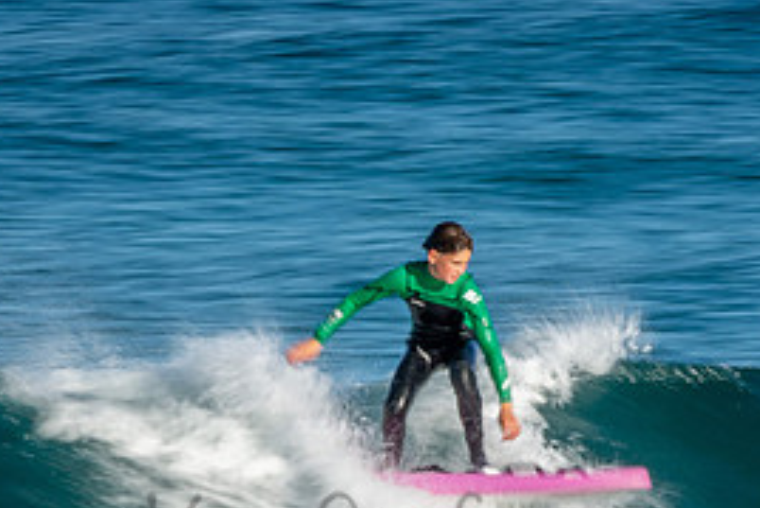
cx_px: 440
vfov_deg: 1.1
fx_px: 27416
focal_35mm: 1298
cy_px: 512
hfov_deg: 1.6
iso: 100
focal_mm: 400
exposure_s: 1/20
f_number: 29
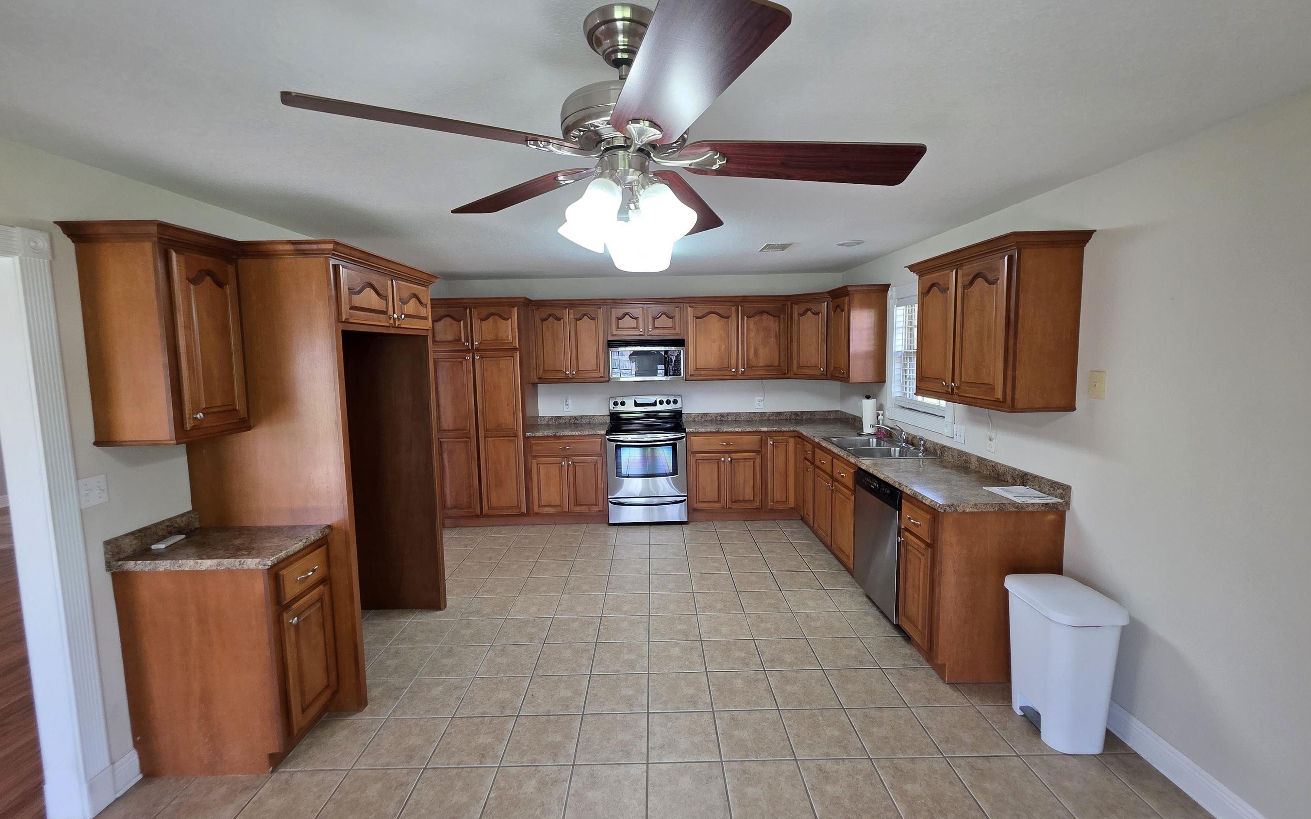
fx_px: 500
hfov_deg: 105.3
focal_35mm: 14
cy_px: 402
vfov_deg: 78.6
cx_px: 655
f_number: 1.9
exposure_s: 1/120
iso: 200
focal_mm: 2.2
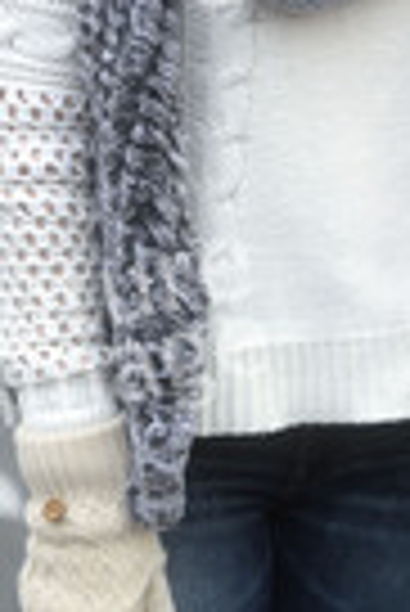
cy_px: 126
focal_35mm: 241
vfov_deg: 8.5
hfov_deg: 5.7
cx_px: 529
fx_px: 4106
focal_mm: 82
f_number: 4
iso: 500
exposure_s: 1/1000
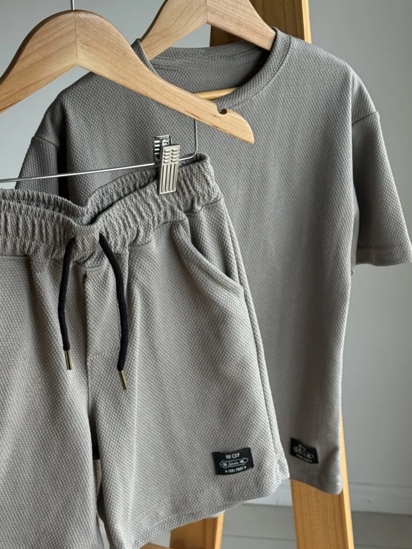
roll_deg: +0.5
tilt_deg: -19.9
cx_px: 157
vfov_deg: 28.2
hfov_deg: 21.3
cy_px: 280
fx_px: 1095
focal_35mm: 69
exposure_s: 1/242
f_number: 1.78
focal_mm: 6.76
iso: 125
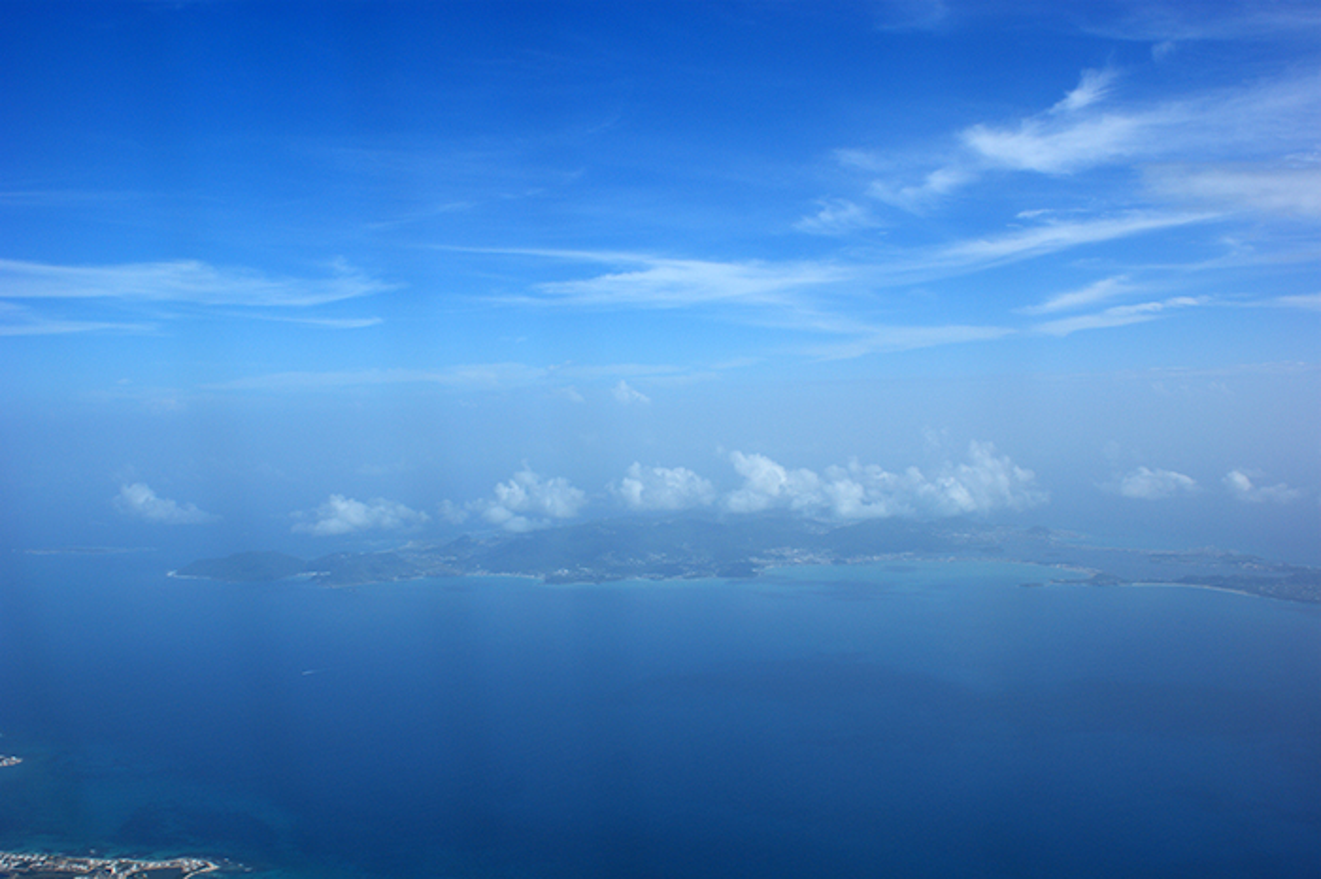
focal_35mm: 33
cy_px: 440
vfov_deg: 39.9
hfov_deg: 57.2
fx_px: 1210
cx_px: 660
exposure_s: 1/320
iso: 100
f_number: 10
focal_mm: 22
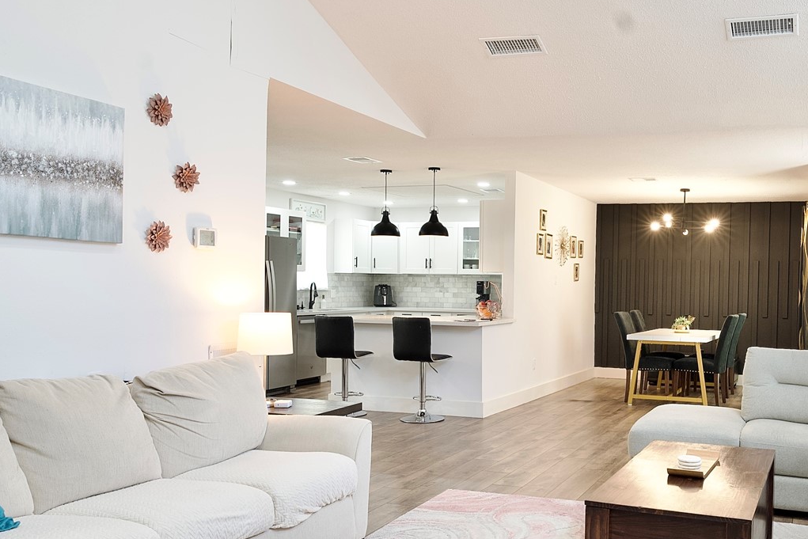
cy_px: 290
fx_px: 763
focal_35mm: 34
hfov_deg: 54.2
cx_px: 566
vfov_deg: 38.9
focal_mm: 16
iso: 200
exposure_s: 1/15
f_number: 6.3
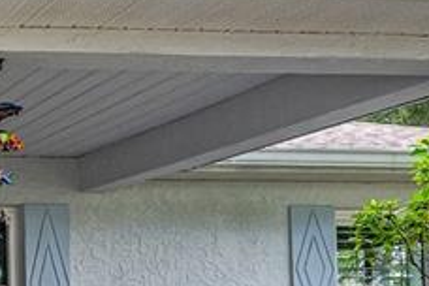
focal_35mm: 63
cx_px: -337
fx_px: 751
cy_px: 284
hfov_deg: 21.4
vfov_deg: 20.9
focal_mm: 14
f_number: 7.1
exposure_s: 1/200
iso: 800
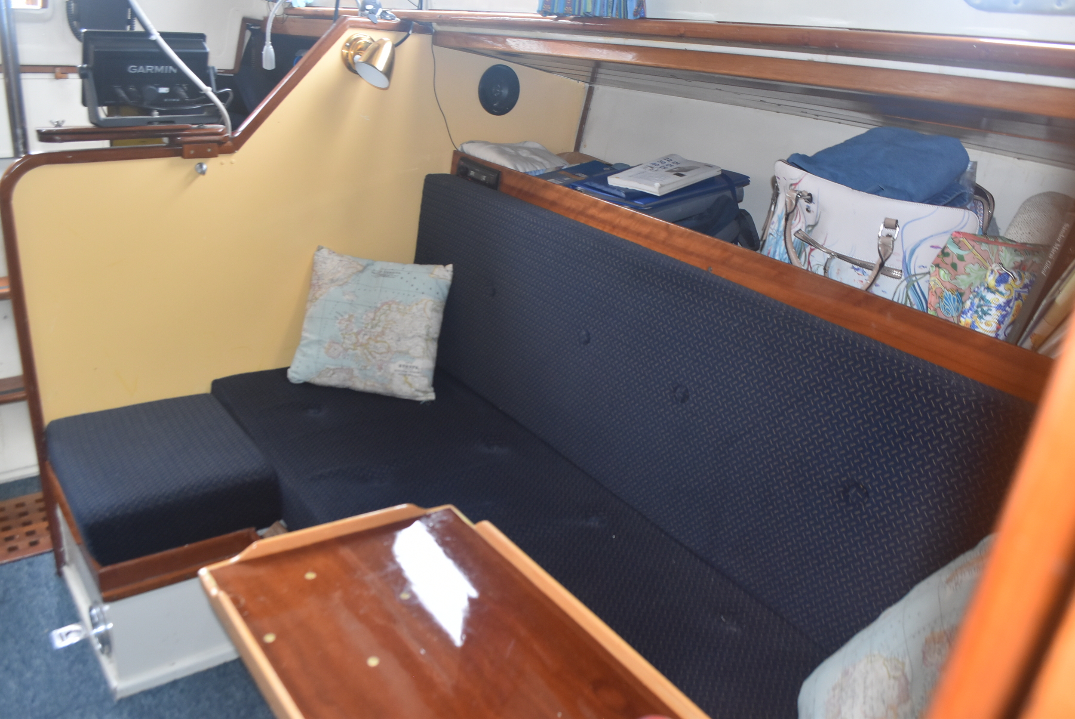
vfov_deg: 48.0
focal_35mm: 27
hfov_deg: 67.3
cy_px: 360
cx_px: 538
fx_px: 807
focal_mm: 18
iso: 800
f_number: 5
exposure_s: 1/100
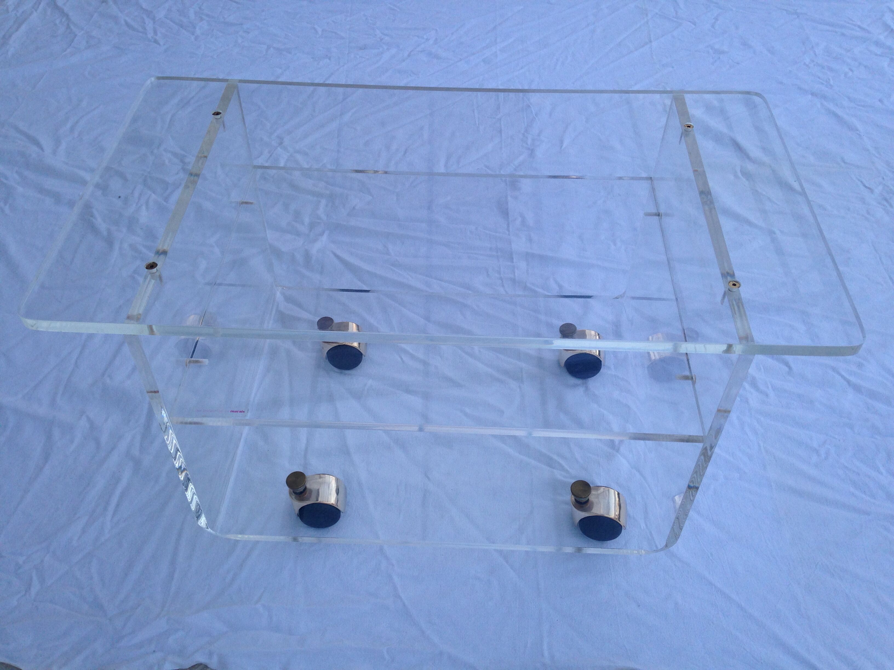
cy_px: 335
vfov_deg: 42.9
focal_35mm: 33
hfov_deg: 55.4
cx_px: 447
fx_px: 852
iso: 50
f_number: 2.4
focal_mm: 4.12
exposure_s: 1/120
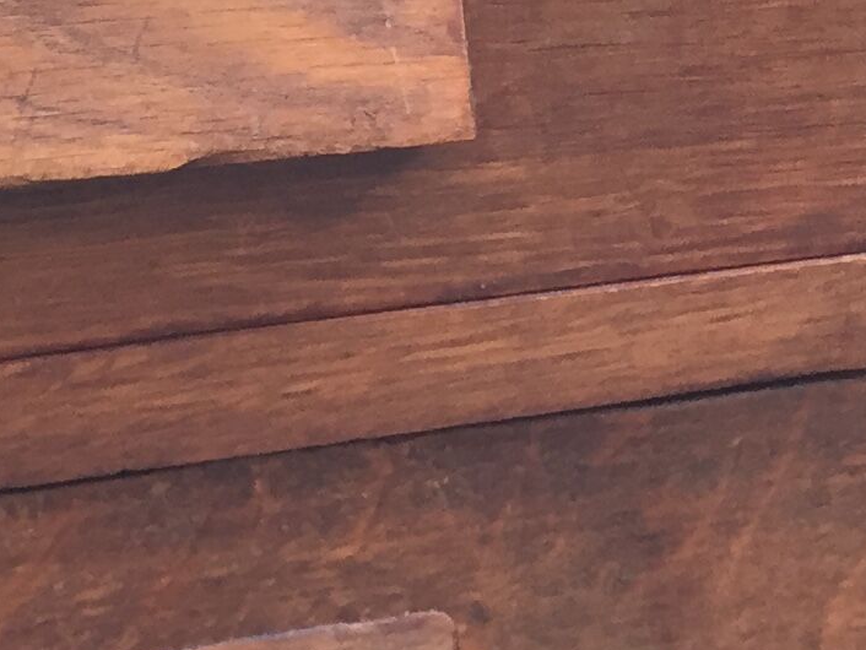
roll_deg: +0.5
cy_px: -71
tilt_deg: -13.5
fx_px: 3353
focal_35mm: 134
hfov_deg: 14.7
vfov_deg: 10.9
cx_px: 464
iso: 40
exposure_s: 1/33
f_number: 2.2
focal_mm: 4.15
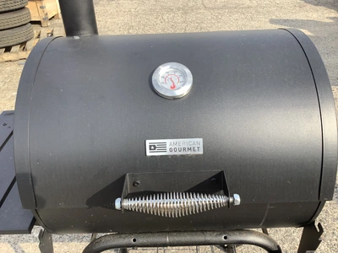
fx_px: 303
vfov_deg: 45.4
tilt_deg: -33.3
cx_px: 169
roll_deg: +4.8
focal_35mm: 31
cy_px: 126
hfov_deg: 58.4
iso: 25
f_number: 2.4
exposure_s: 1/570
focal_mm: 3.3
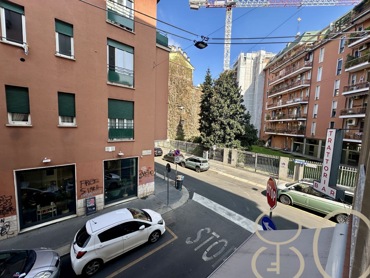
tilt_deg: -5.3
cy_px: 139
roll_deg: -1.8
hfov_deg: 102.1
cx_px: 185
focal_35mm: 14
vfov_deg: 85.7
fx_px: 150
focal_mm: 2.22
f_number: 2.2
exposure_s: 1/406
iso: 40
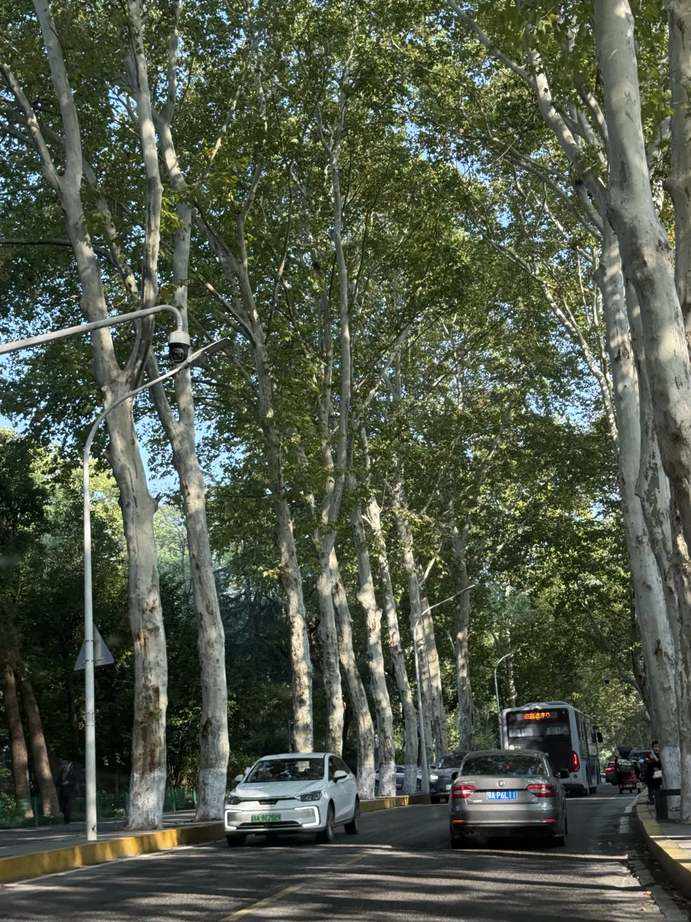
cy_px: 456
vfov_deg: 38.9
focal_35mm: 49
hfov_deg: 29.7
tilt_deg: +11.9
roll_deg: +2.2
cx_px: 342
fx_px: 1304
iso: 80
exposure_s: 1/282
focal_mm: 6.76
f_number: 1.78
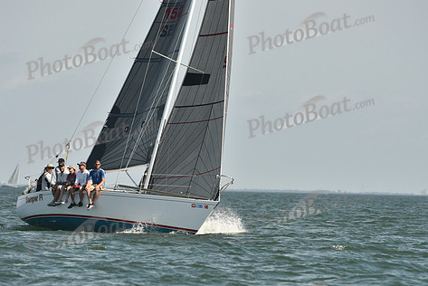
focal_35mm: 490
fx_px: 5829
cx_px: 201
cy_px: 174
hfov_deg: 4.2
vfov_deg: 2.8
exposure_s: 1/1250
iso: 400
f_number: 8
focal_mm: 400
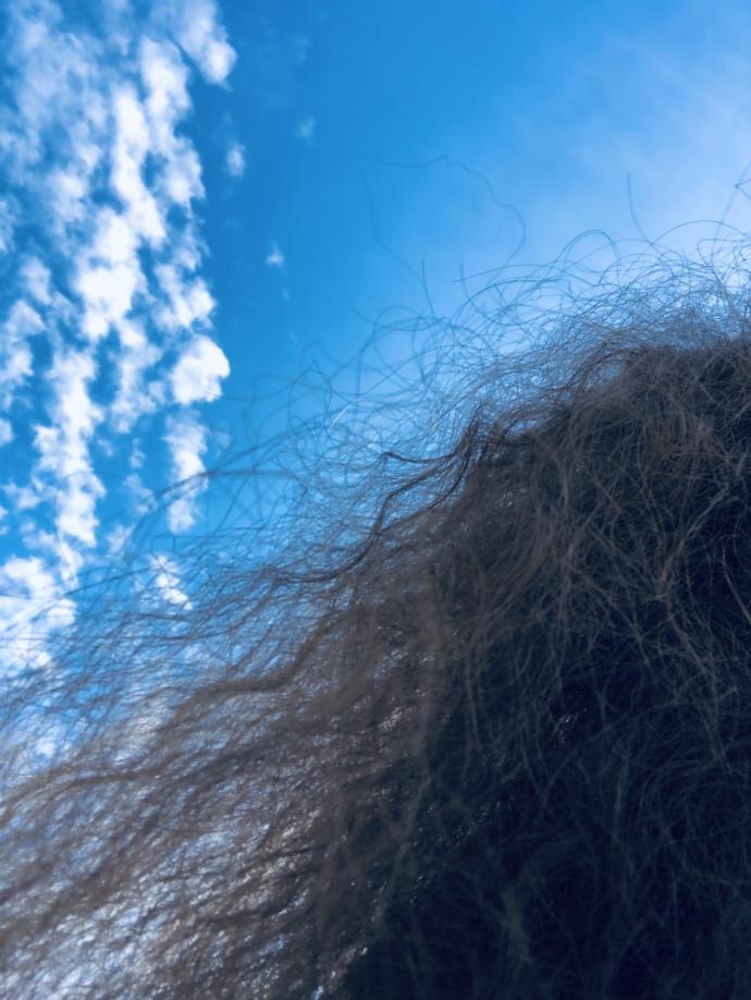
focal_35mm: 32
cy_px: 500
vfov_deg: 56.8
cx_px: 376
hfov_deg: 44.2
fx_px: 924
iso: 20
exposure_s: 1/351
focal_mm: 2.87
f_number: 2.2
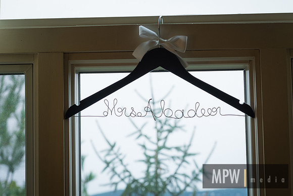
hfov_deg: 21.0
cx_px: 125
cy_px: 110
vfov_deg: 14.1
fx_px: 791
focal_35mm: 97
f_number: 5
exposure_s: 1/125
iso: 200
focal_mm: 56
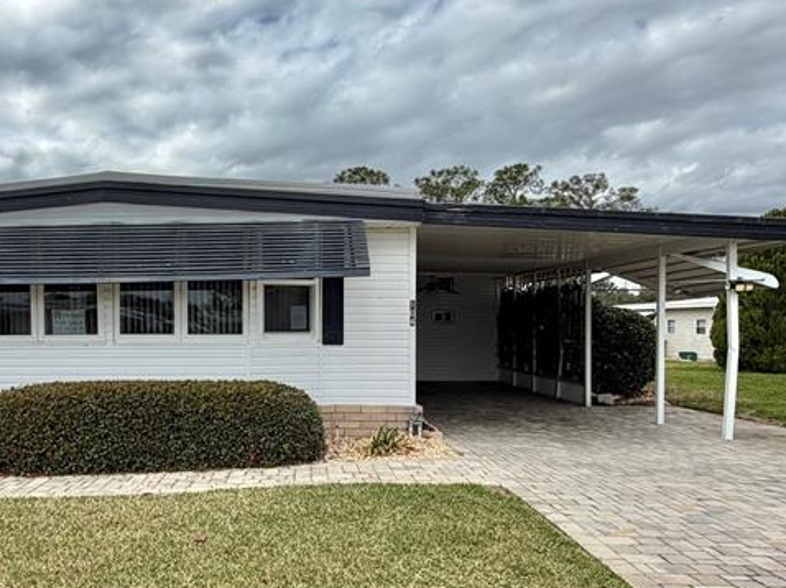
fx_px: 681
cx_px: 238
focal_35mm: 30
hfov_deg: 58.1
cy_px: 347
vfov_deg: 46.5
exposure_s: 1/1285
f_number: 2.2
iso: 20
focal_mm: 2.22
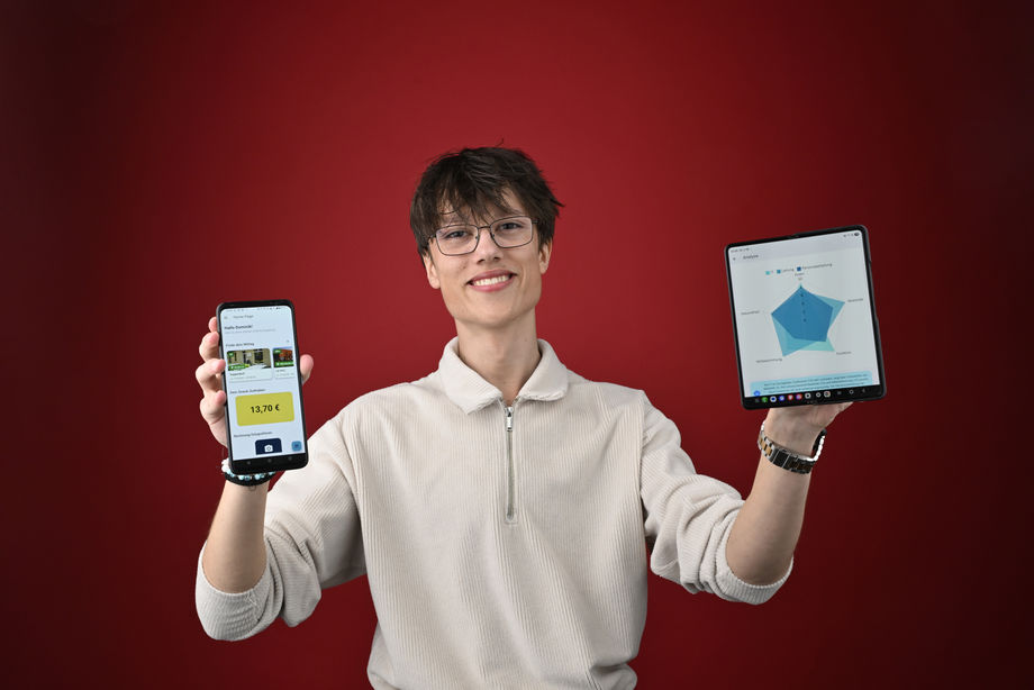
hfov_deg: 54.4
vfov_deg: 37.9
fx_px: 1006
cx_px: 517
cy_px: 345
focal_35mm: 35
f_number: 10
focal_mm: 35
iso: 800
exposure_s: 1/100
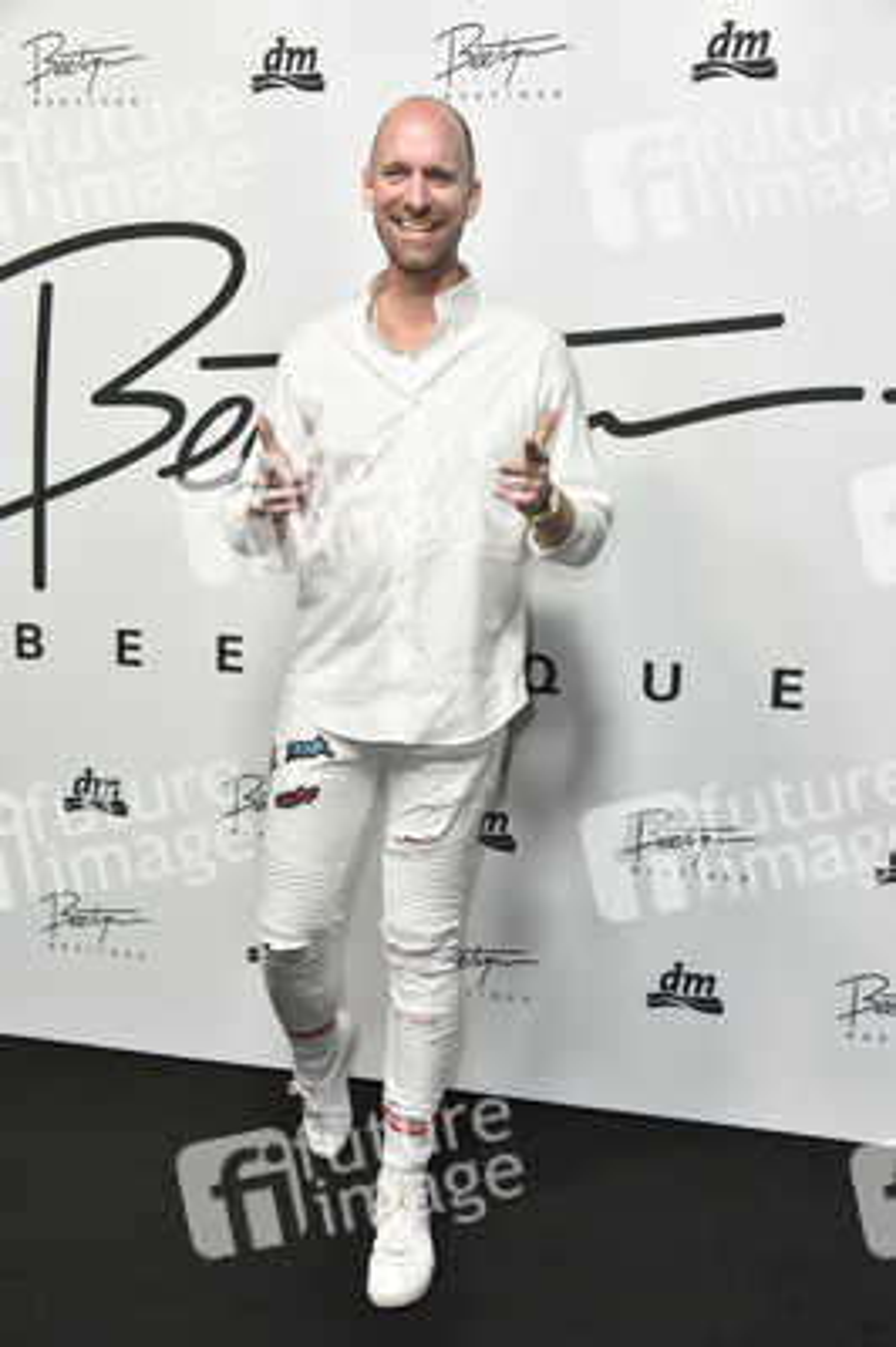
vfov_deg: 48.5
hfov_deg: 33.3
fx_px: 1496
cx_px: 448
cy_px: 674
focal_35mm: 40
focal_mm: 40
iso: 640
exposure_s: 1/160
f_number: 6.3
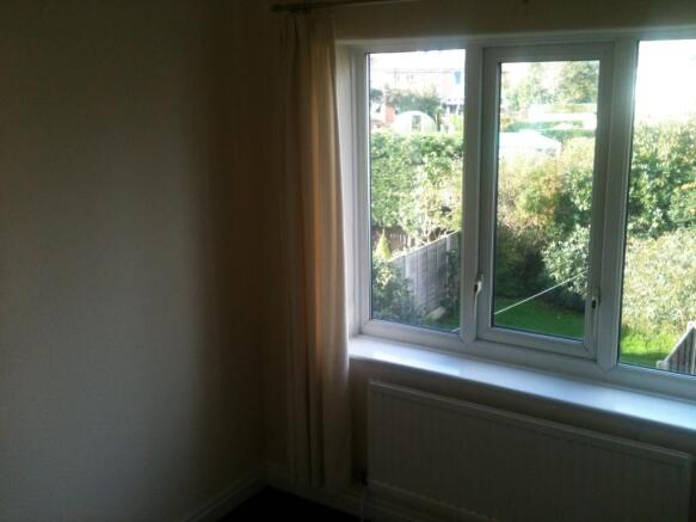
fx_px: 704
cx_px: 348
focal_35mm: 35
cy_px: 261
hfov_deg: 52.6
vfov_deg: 40.7
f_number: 2.8
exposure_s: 1/120
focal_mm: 3.85
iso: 100
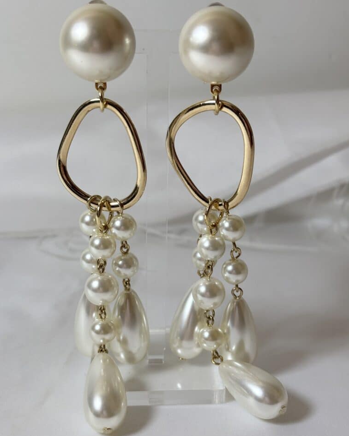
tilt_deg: -21.1
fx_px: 710
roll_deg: -0.3
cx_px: 177
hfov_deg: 27.6
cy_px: 228
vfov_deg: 34.1
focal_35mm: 55
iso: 32
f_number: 1.6
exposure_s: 1/227
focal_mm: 5.96
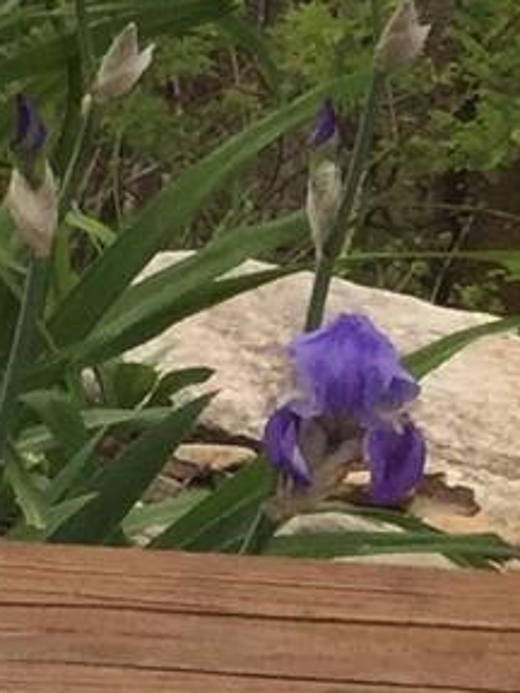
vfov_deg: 9.2
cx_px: -1938
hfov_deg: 5.6
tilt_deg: -18.0
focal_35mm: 206
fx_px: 4126
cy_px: -561
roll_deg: -1.3
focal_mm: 4.15
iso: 32
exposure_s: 1/807
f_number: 2.2
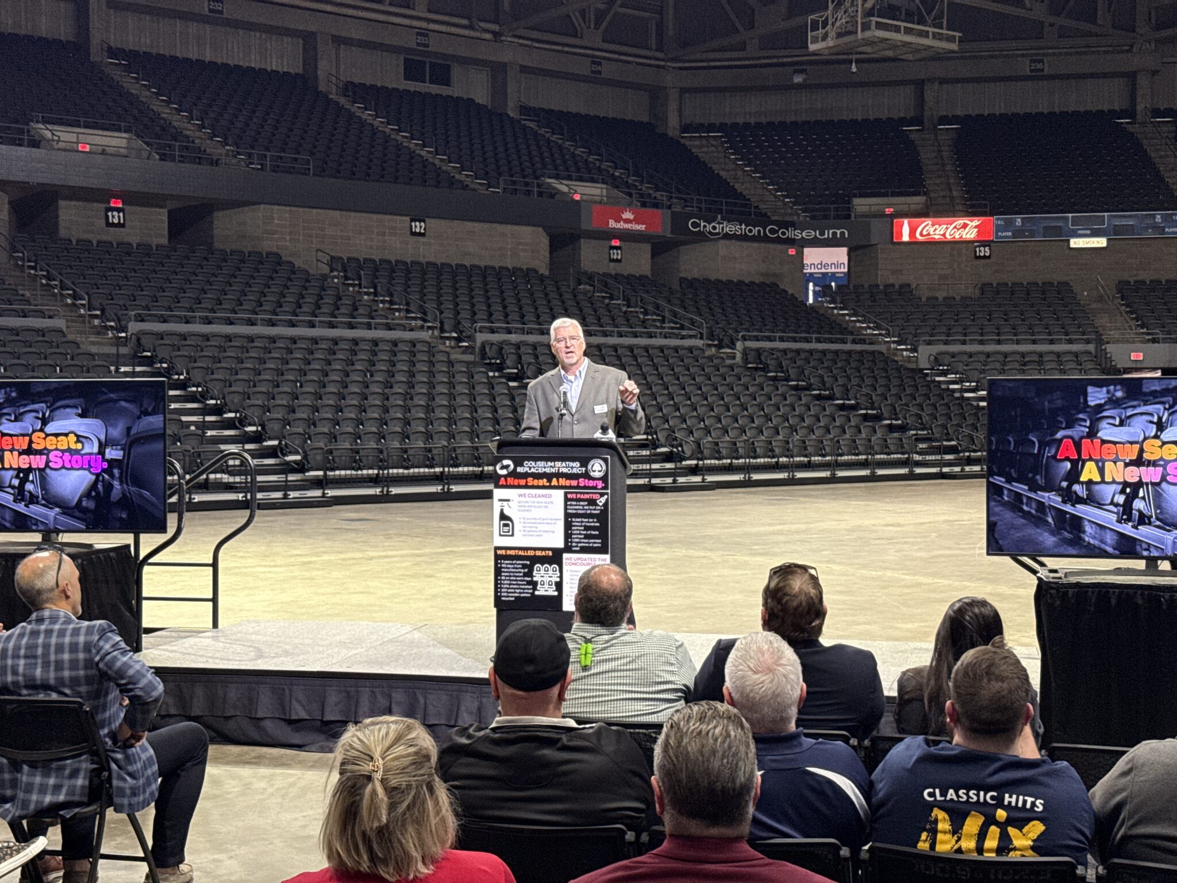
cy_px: 442
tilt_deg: -0.5
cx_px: 588
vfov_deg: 30.3
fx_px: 1632
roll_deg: -0.1
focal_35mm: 48
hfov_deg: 39.7
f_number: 1.78
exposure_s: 1/60
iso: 160
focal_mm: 6.76
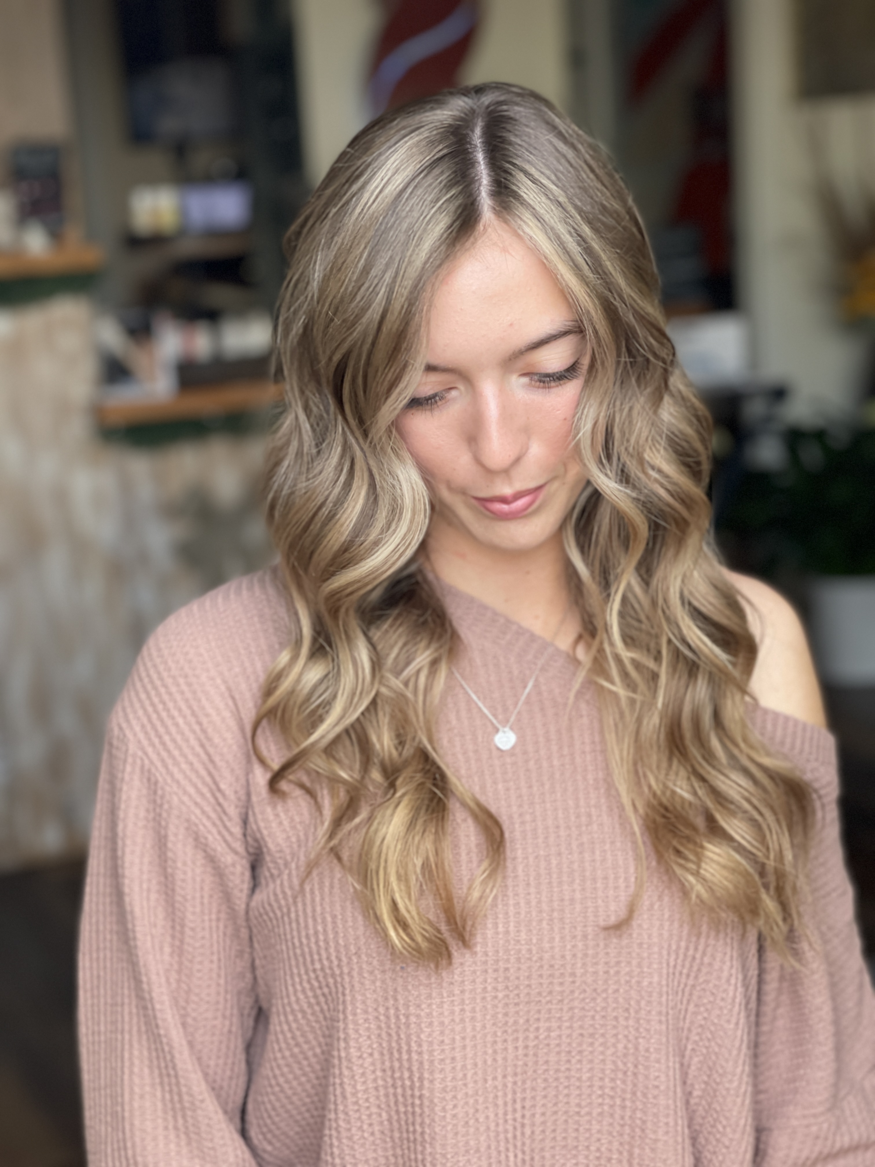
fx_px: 2157
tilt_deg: -11.3
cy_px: 584
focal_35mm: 64
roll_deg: +3.9
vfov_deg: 30.3
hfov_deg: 22.9
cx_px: 438
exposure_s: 1/121
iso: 125
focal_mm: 7.5
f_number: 2.2
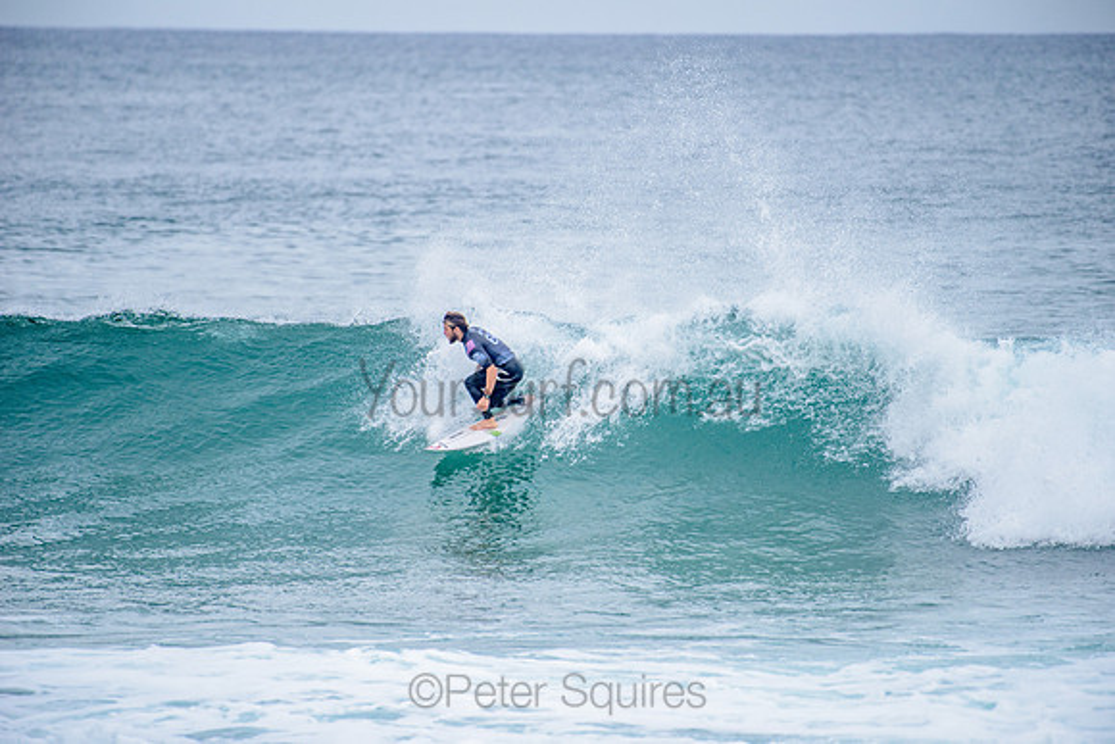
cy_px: 372
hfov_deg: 4.1
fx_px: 15489
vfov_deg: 2.8
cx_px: 558
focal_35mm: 500
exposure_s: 1/2000
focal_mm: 500
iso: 360
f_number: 5.6
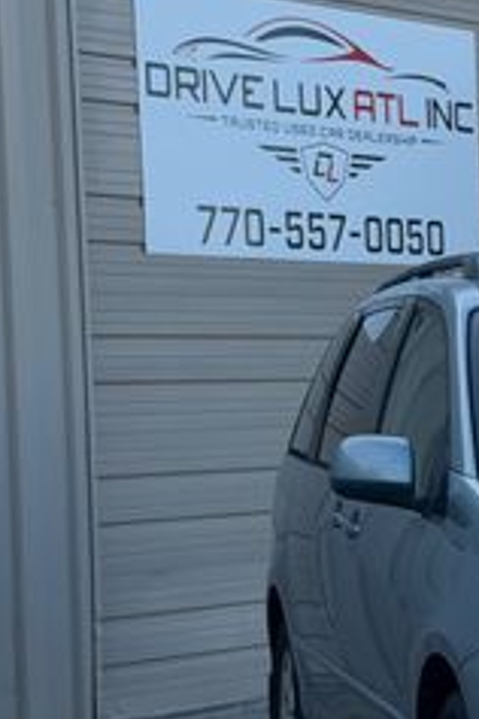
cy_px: 410
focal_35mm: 135
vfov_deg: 15.2
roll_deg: +2.7
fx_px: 2694
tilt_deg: +0.3
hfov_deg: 9.9
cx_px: 640
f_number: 1.78
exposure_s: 1/875
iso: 64
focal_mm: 6.76
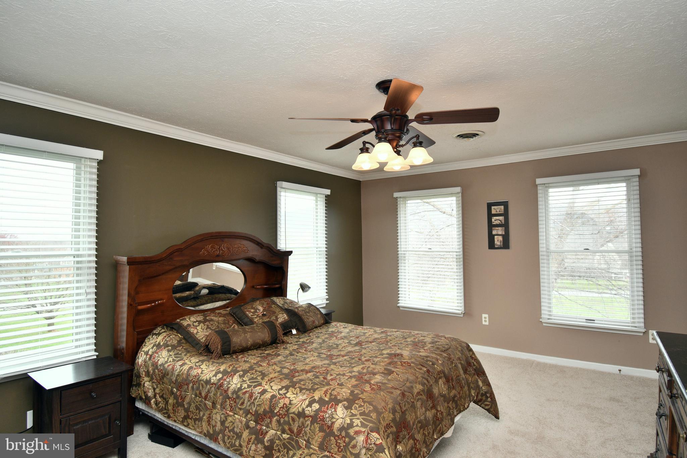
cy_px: 229
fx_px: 363
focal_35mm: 19
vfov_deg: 64.5
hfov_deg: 86.9
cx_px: 344
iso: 320
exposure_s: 1/60
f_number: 4.8
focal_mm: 13
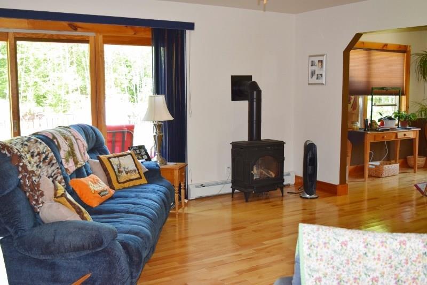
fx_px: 462
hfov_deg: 49.6
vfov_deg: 34.2
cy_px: 142
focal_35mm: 39
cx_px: 214
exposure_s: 1/100
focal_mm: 26
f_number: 5
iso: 800
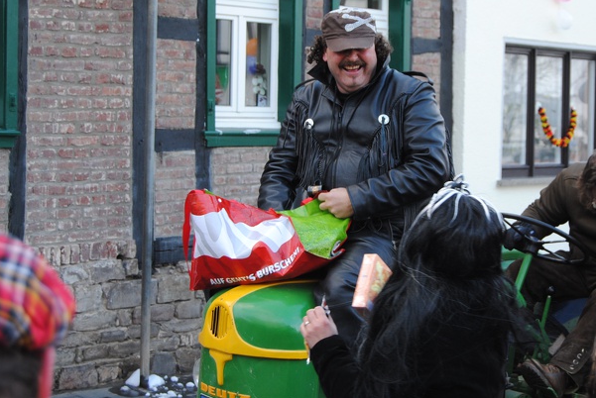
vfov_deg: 16.5
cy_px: 165
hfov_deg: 24.4
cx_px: 354
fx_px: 1375
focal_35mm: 83
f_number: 5
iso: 200
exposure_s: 1/80
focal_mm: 42
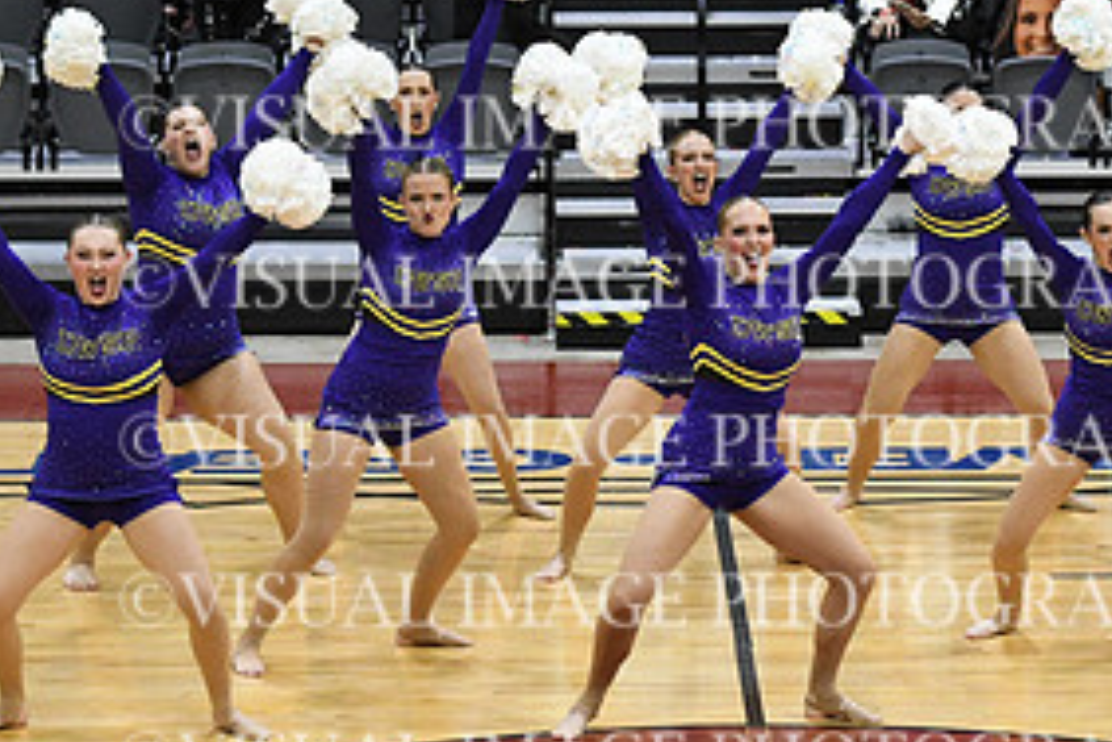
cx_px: 690
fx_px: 6671
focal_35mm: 216
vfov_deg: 6.4
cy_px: 361
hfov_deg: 9.5
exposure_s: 1/400
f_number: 2.8
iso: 3200
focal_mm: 70
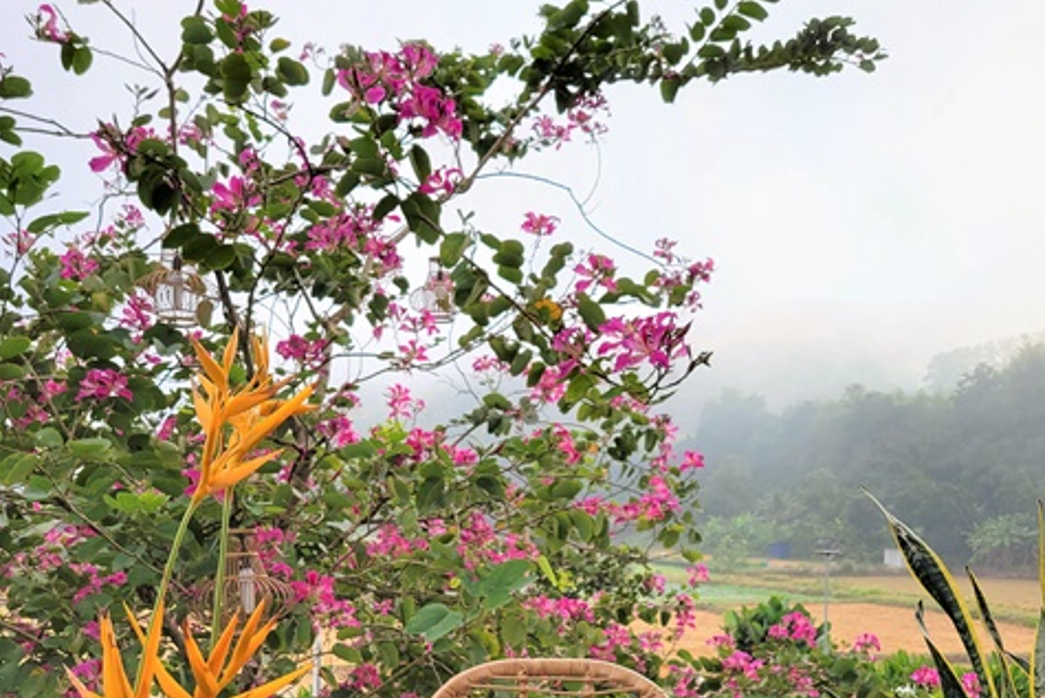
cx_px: 519
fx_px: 1074
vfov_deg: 34.9
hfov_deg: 51.9
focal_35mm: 37
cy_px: 557
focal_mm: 5.4
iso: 40
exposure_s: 1/1659
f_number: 1.8
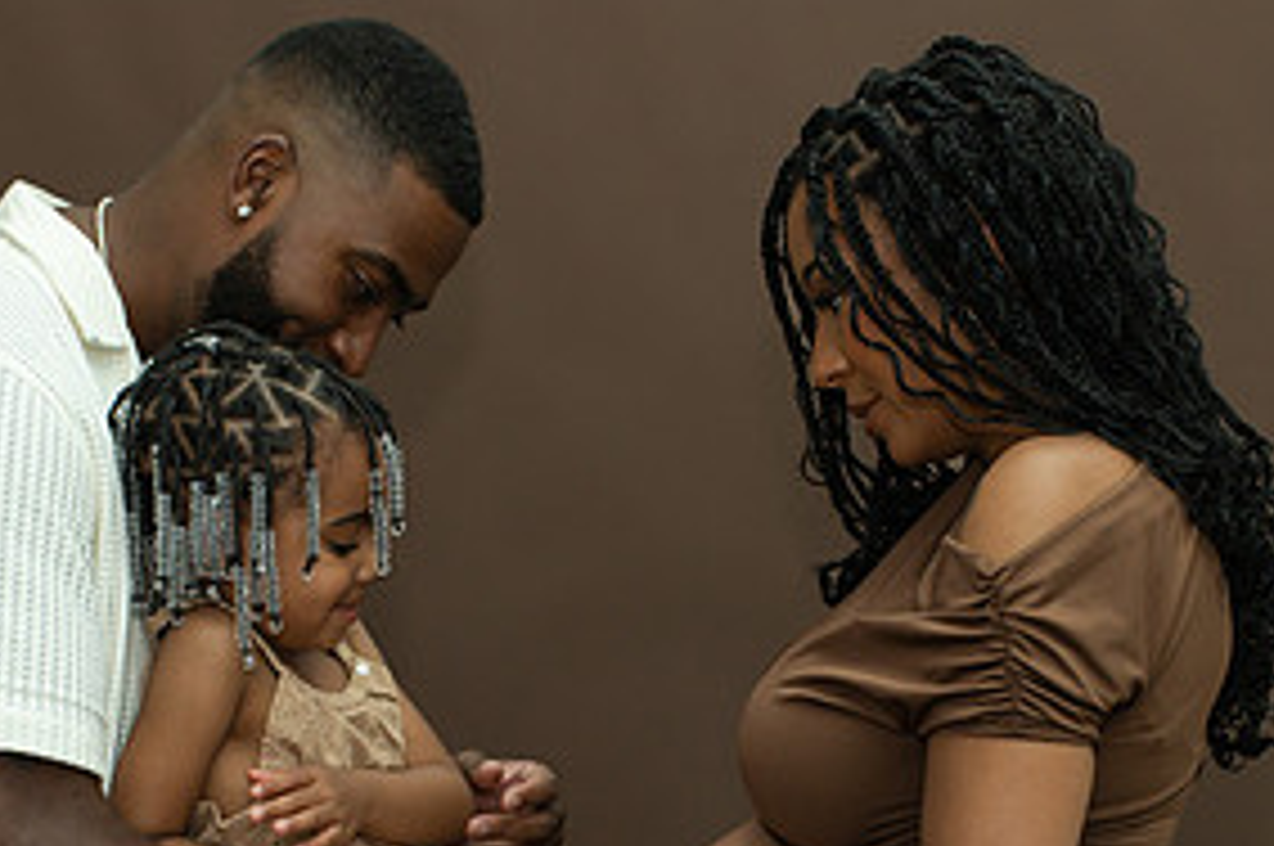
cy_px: 882
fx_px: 3464
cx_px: 628
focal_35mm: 98
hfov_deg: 20.8
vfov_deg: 13.7
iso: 1000
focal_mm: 35
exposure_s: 1/200
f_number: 5
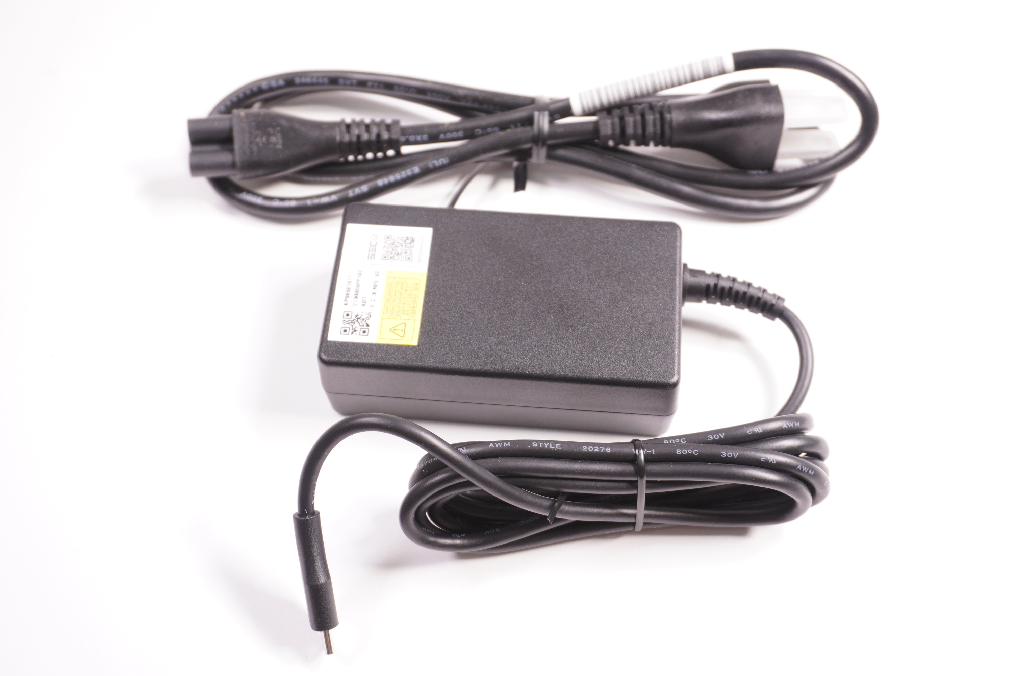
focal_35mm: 40
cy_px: 338
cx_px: 508
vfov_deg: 33.0
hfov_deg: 48.0
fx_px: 1142
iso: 200
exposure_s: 1/40
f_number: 5.6
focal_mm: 27
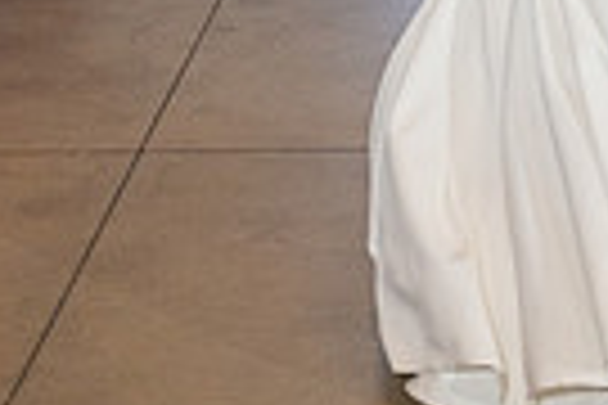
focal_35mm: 175
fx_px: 2955
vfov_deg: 7.5
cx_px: 913
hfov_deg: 11.3
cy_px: -430
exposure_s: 1/200
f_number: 2.8
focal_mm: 36
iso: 2000
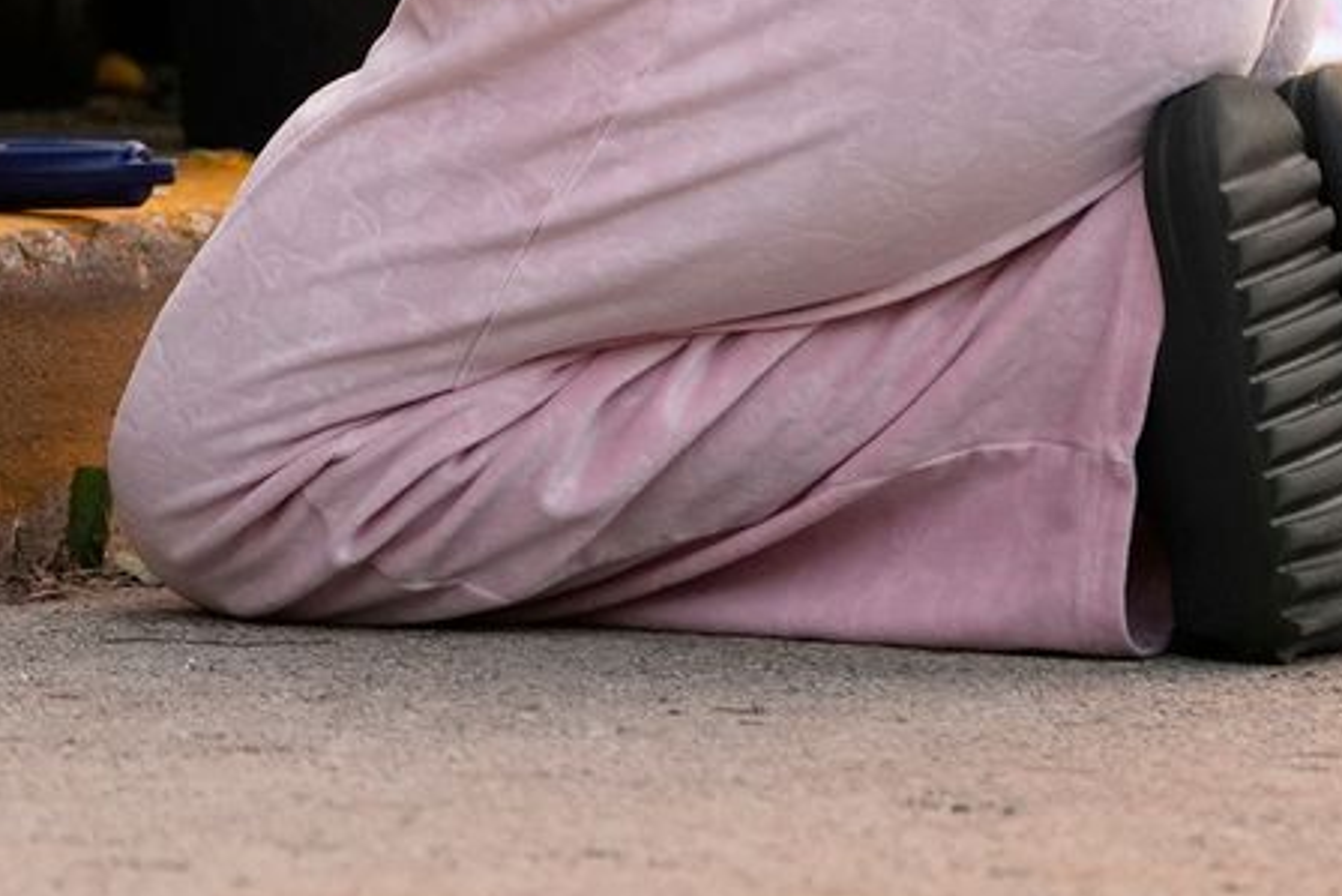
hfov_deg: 3.2
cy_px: -784
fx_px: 24200
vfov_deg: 2.1
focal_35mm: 649
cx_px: -362
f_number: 2.8
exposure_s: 1/500
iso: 800
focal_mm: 142
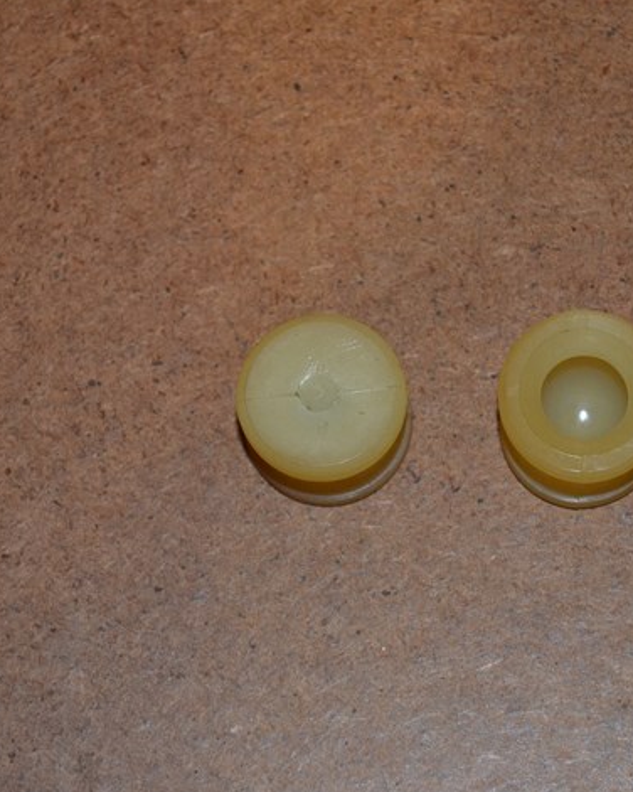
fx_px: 3086
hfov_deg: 11.7
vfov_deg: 14.6
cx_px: 369
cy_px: 405
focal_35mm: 132
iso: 1400
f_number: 5.6
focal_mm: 55
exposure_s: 1/60
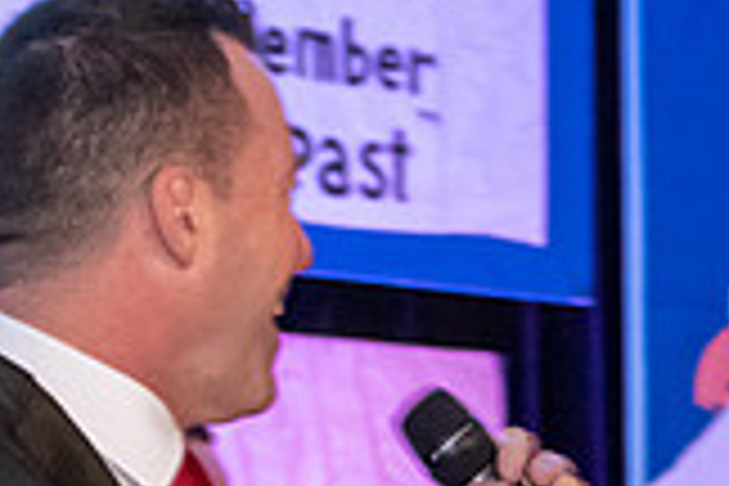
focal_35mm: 376
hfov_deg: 5.5
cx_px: 932
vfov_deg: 3.6
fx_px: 7613
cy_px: 668
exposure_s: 1/60
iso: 6400
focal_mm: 70
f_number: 4.5
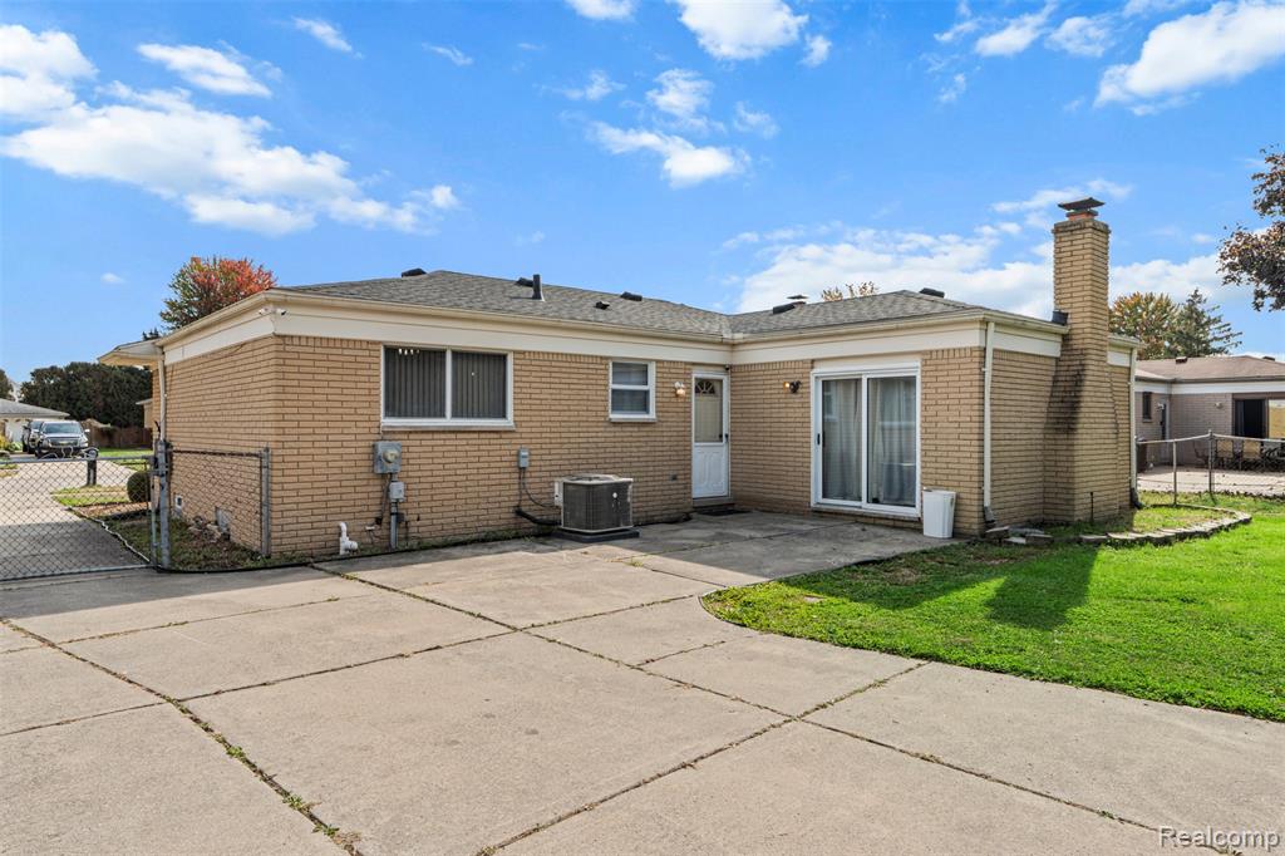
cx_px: 642
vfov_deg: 57.2
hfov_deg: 78.6
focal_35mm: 22
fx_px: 785
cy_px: 428
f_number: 8
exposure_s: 1/100
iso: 100
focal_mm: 22
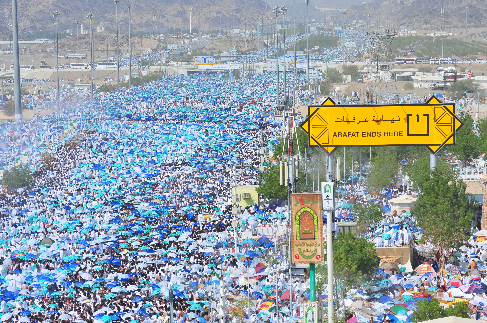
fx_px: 2270
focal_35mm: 168
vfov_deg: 8.2
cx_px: 244
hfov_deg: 12.2
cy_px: 162
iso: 400
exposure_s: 1/640
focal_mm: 112
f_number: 13
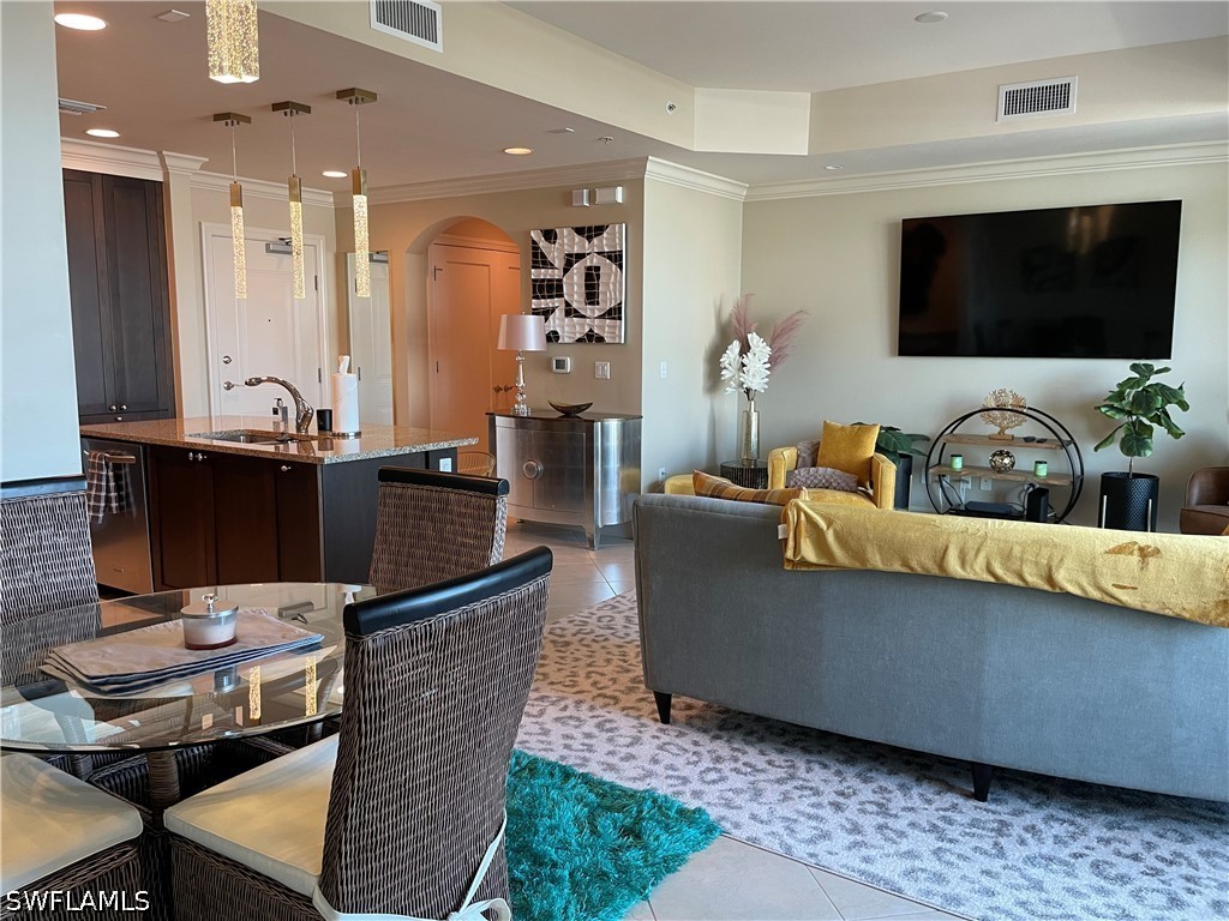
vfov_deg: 53.1
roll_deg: +0.0
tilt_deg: -7.0
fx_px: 923
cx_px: 614
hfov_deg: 67.3
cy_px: 460
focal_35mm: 26
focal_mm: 4.2
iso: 125
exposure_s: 1/60
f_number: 1.6
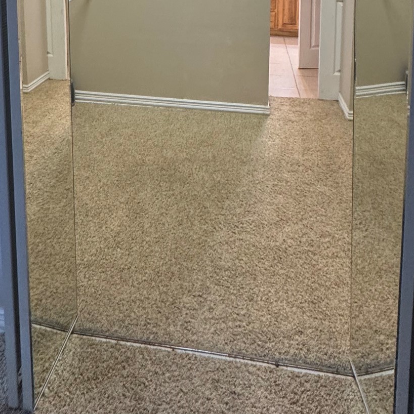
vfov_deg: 41.7
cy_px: -41
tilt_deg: -4.6
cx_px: 186
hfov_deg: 52.4
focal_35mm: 31
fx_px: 419
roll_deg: -1.2
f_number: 2.2
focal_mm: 2.22
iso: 400
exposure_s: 1/60
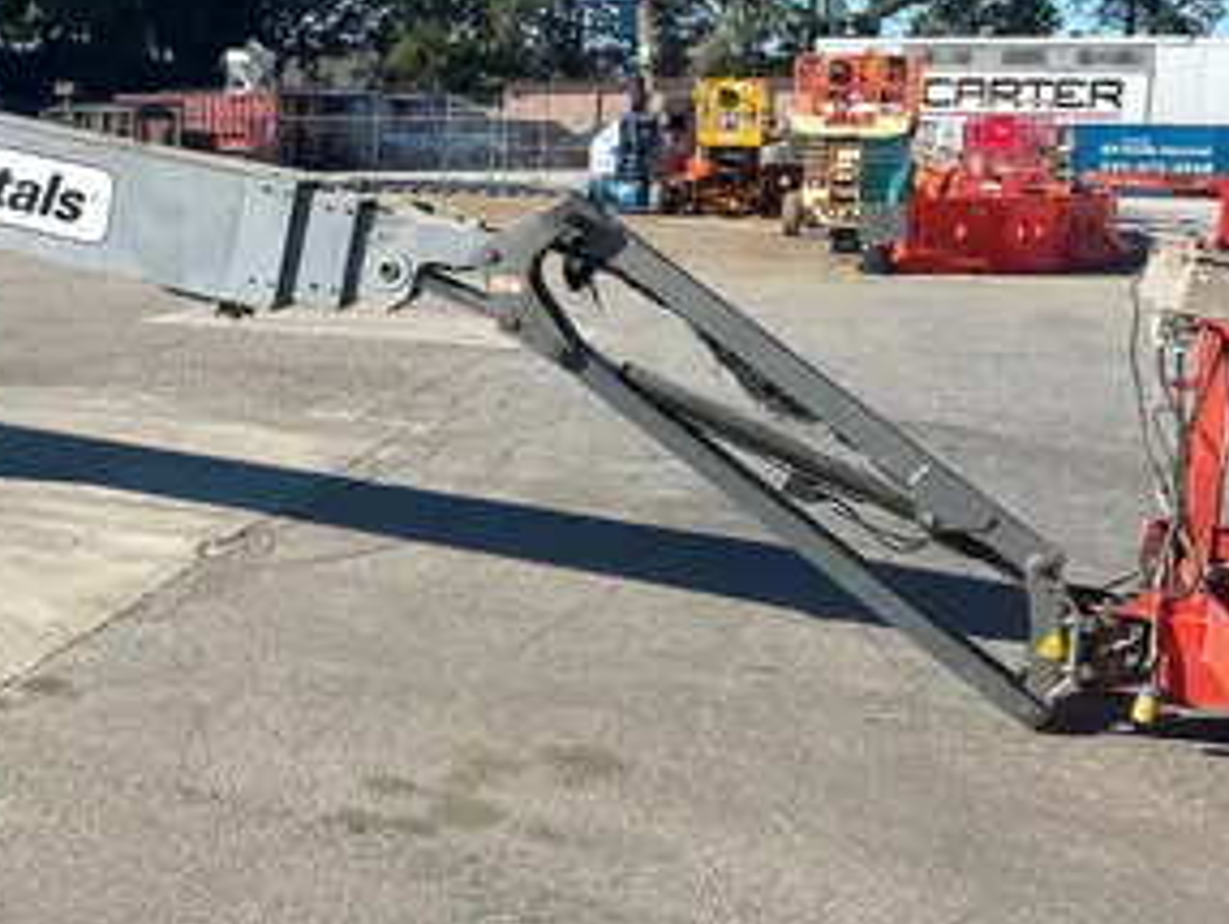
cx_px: 86
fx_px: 1777
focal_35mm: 50
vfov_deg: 29.0
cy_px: 312
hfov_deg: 35.5
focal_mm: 5.7
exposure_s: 1/3571
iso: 50
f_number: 1.5
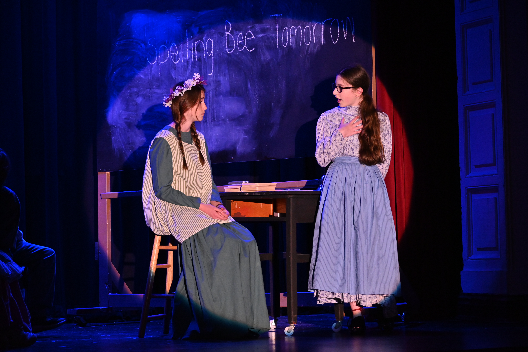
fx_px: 1826
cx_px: 264
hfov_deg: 16.5
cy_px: 176
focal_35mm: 124
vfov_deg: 11.0
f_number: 5
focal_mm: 83
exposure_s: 1/80
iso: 1600
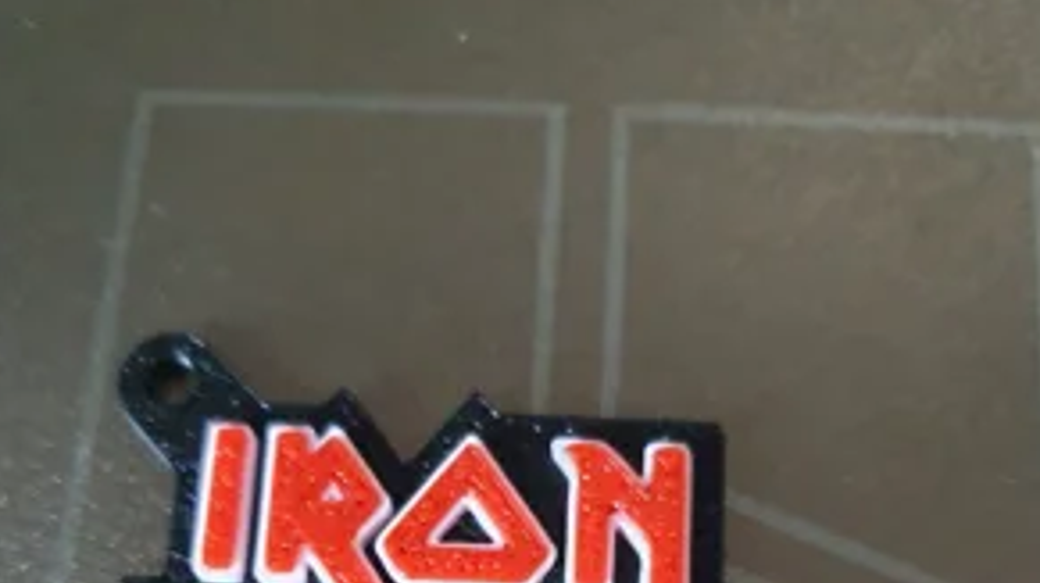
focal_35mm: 39
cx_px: 522
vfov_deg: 26.8
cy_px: 701
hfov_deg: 51.7
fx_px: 1074
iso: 800
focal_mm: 4.32
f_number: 1.5
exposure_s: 1/50
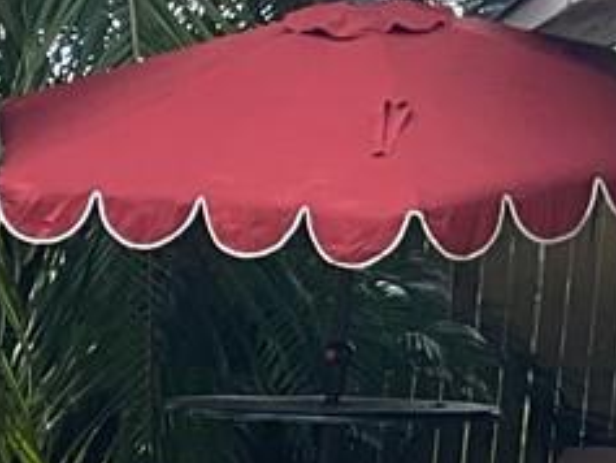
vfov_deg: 7.3
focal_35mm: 196
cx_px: -993
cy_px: 887
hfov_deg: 8.9
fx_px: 3490
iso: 16
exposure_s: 1/183
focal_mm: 3
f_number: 1.8
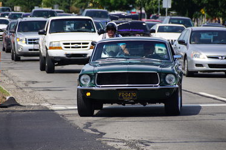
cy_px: 71
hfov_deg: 6.4
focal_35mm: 322
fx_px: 2019
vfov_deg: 4.3
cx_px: 116
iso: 100
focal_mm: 200
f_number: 6.3
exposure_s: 1/320
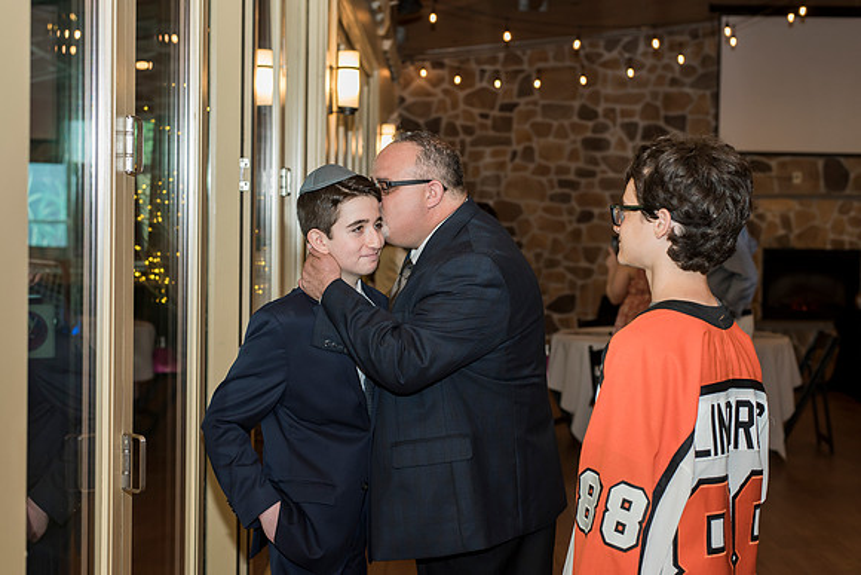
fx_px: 1251
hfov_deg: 38.0
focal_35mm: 52
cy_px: 274
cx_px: 411
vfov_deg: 25.9
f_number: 4
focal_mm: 50
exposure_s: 1/125
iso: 800
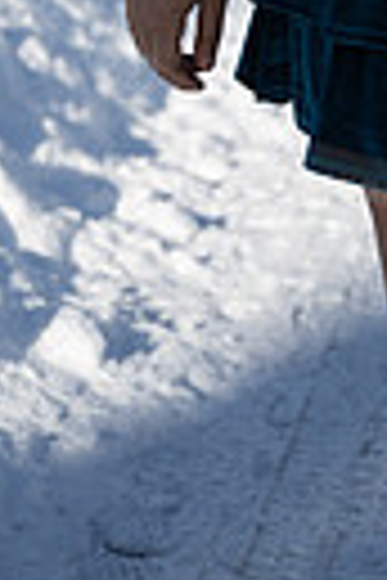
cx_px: 482
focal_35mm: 209
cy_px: -364
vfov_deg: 9.5
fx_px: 3370
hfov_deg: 6.5
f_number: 3.5
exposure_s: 1/1250
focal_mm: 60
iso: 125
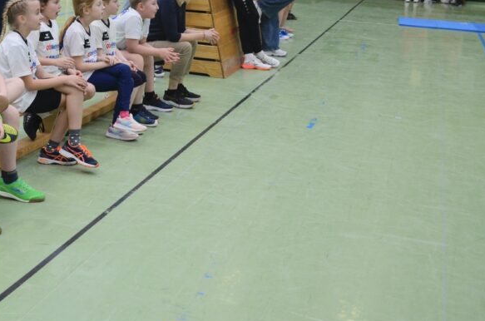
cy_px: 68
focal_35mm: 58
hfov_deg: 33.0
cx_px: 62
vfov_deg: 23.0
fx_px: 780
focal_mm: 22
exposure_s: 1/500
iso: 1400
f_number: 3.8
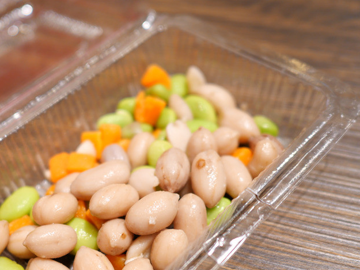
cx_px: 128
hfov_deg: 39.3
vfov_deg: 29.6
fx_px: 499
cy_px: 212
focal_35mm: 48
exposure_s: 1/80
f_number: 1.7
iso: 200
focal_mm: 15
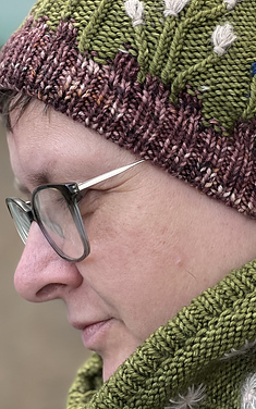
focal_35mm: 139
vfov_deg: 15.0
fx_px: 1552
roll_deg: -0.5
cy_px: 210
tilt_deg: -6.3
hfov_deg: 9.4
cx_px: 231
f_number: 2.8
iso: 80
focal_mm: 9
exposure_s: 1/121
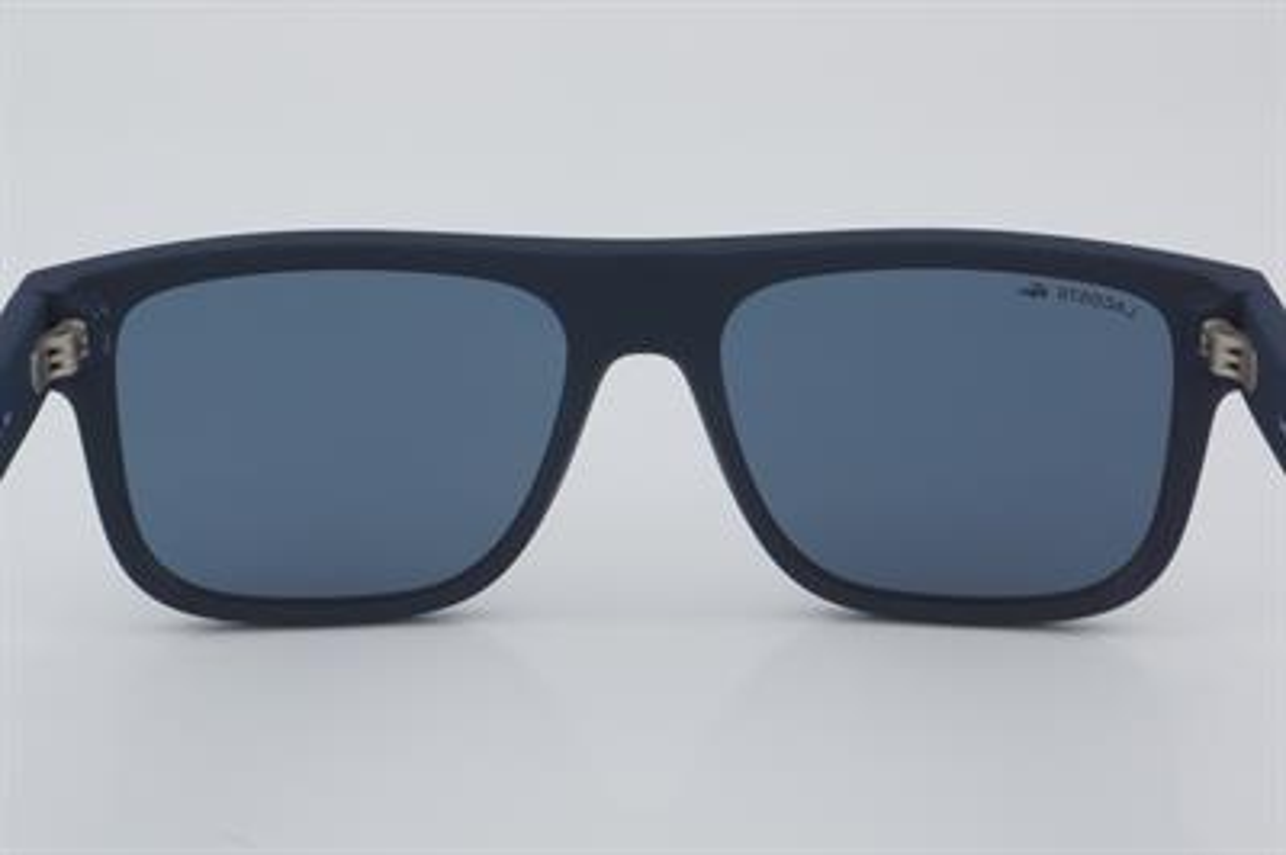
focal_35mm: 75
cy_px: 428
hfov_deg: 27.0
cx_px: 643
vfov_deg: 18.2
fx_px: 2677
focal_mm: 50
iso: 100
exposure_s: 1/4
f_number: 32
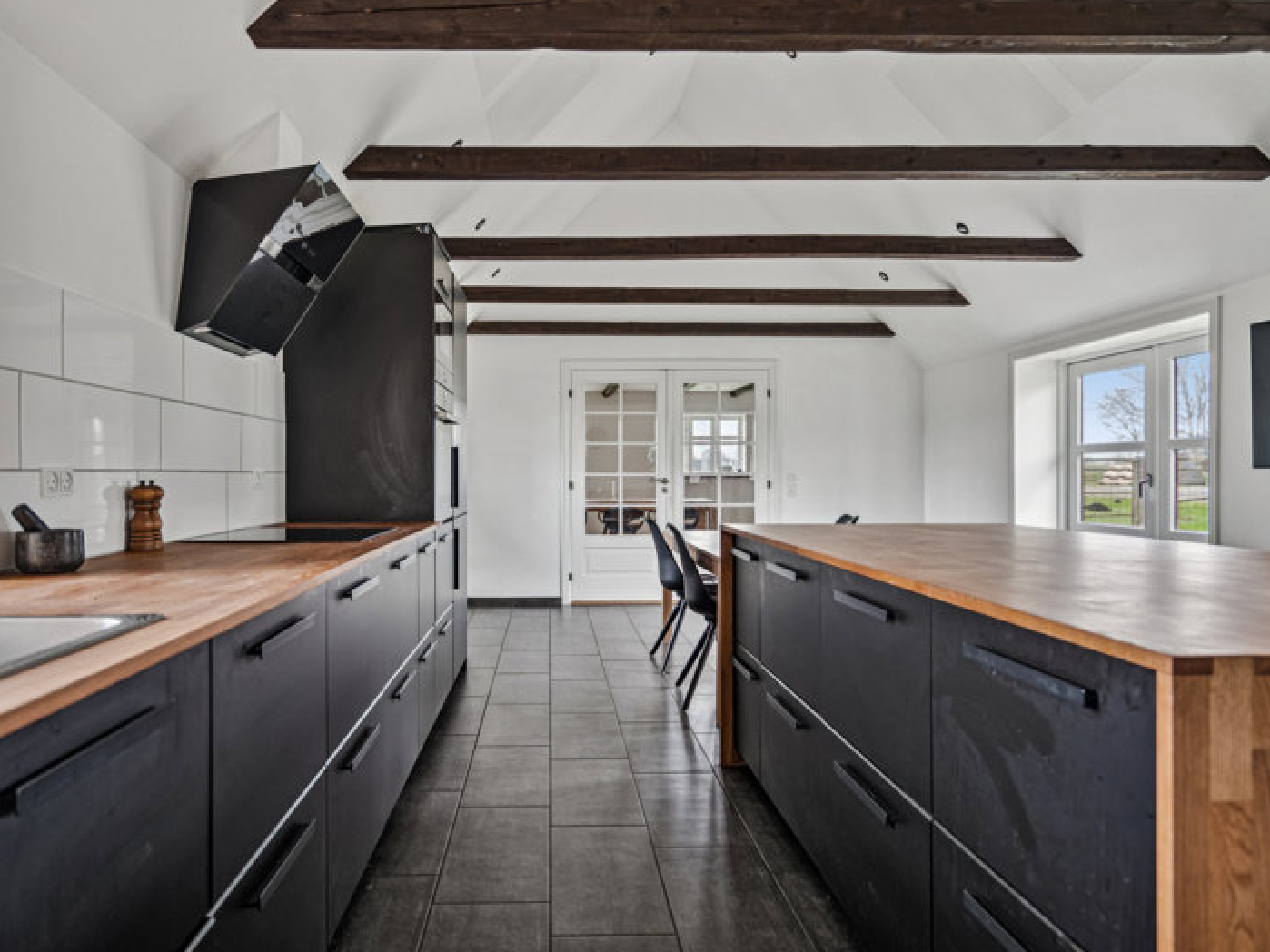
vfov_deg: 61.1
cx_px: 571
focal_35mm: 22
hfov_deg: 76.2
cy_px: 475
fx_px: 807
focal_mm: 20
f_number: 4
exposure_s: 1/4
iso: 400
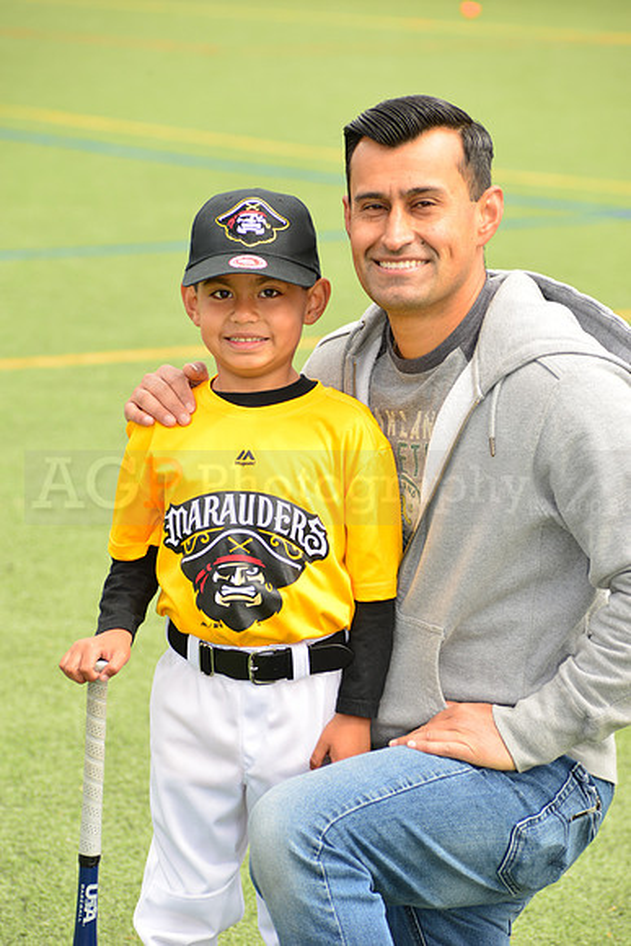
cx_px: 316
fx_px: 4467
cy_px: 473
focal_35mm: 170
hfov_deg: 8.1
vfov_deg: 12.1
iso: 200
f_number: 8
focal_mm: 170
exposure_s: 1/250
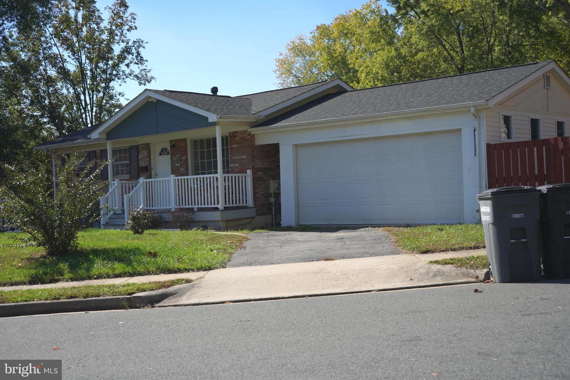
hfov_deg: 43.6
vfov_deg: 29.9
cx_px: 285
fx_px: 712
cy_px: 190
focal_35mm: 45
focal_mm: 45
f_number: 5
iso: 100
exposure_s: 1/640
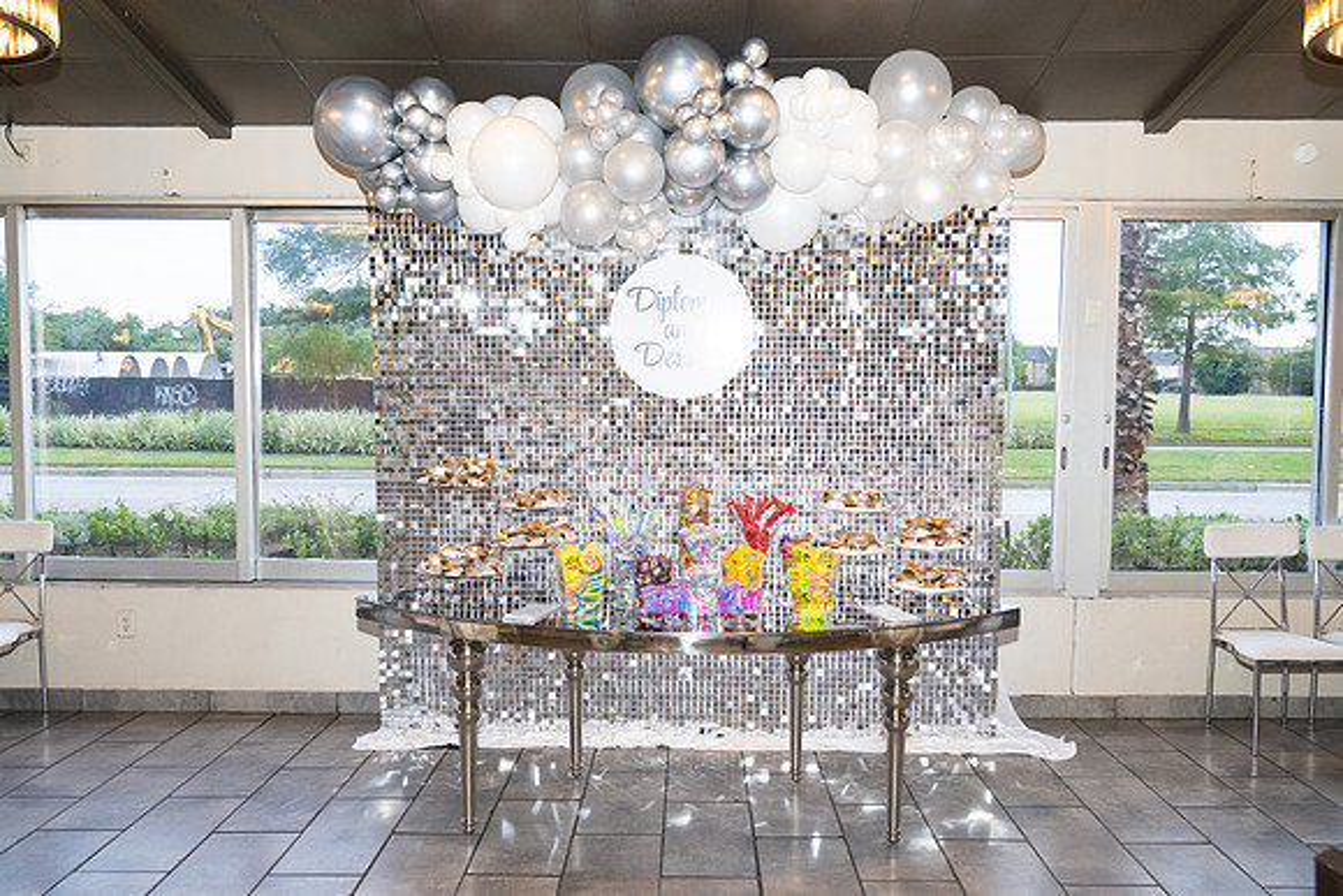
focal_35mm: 28
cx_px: 672
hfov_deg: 64.5
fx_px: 1063
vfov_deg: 45.7
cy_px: 448
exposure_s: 1/80
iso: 1000
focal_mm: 28.5
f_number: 5.6
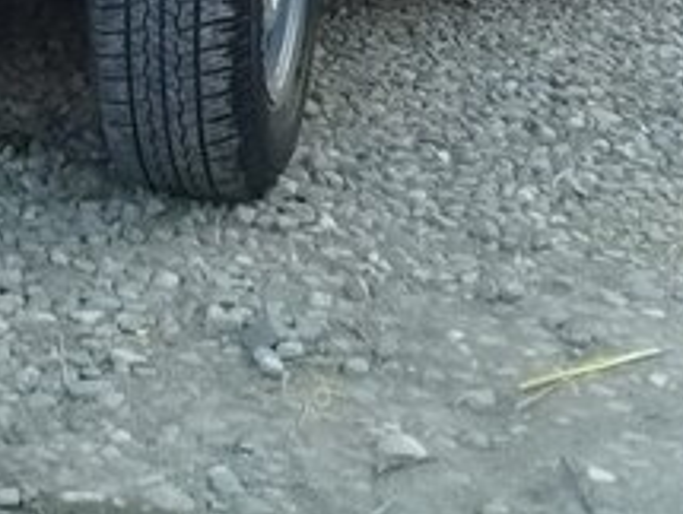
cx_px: 51
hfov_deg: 20.2
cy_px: -240
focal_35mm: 95
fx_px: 1878
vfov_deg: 14.6
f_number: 2.2
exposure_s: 1/33
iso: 160
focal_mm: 3.3
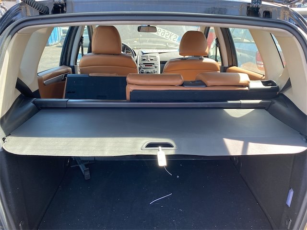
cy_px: 115
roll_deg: -0.8
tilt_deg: -21.3
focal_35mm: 26
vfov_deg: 53.1
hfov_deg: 67.3
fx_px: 231
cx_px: 154
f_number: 1.8
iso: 40
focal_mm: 4.25
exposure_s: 1/122
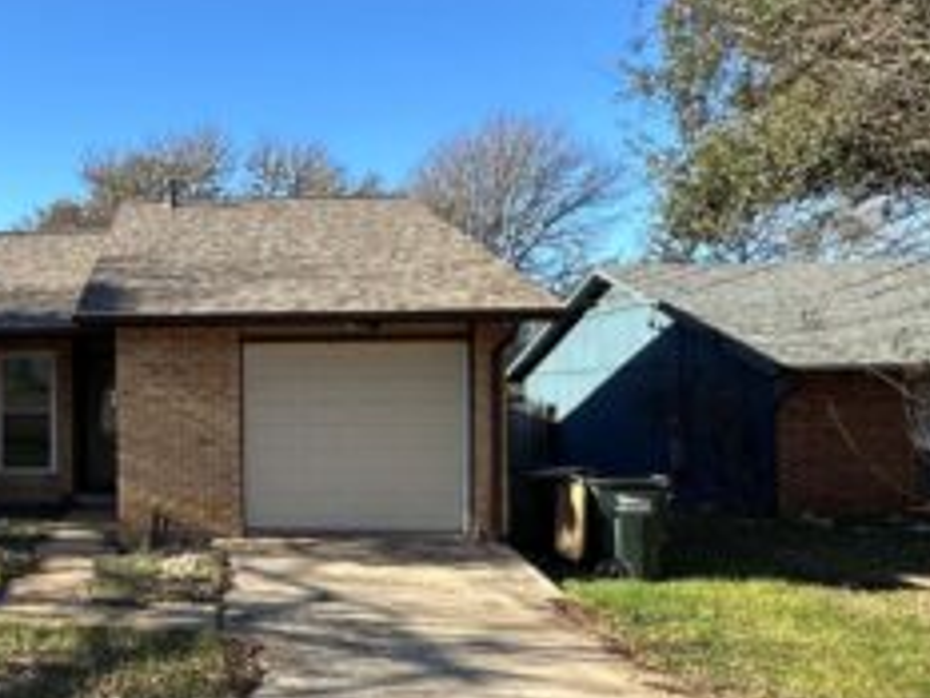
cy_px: 391
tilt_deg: +0.8
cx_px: 114
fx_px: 860
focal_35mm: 32
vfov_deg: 44.1
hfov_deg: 51.0
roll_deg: -0.1
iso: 40
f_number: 2.2
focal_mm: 2.22
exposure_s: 1/698
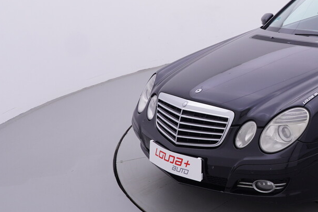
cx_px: 373
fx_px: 470
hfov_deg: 31.7
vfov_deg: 25.2
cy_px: 53
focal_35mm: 53
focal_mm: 15
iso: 200
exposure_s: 1/80
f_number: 5
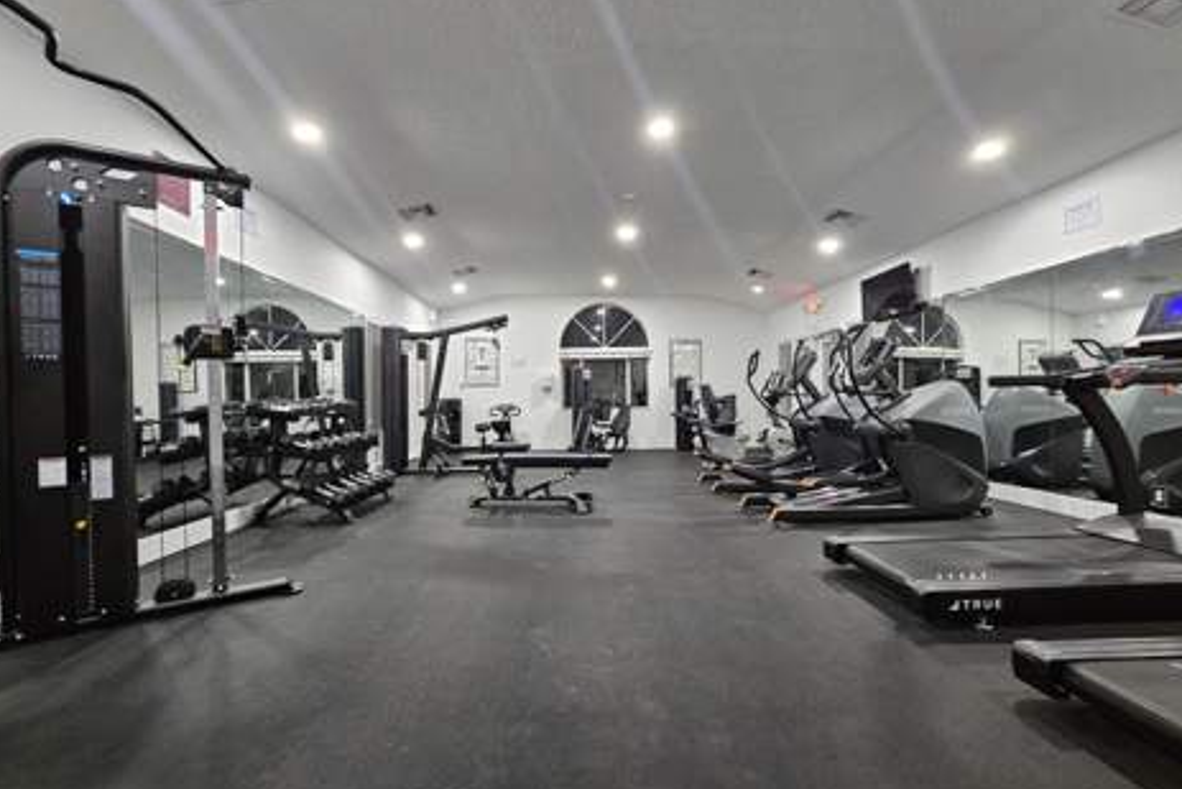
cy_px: 405
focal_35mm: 14
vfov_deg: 81.2
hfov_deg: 104.2
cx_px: 592
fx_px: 460
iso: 500
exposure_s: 1/30
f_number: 2.2
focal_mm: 2.2
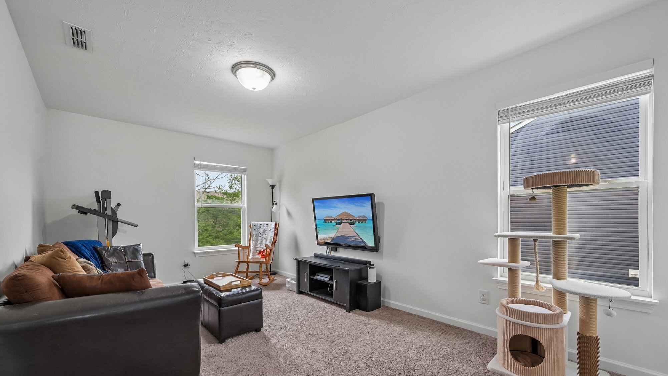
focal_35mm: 15
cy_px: 222
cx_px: 334
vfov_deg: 69.9
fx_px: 266
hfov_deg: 103.0
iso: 250
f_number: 8
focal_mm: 14
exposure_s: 1/15
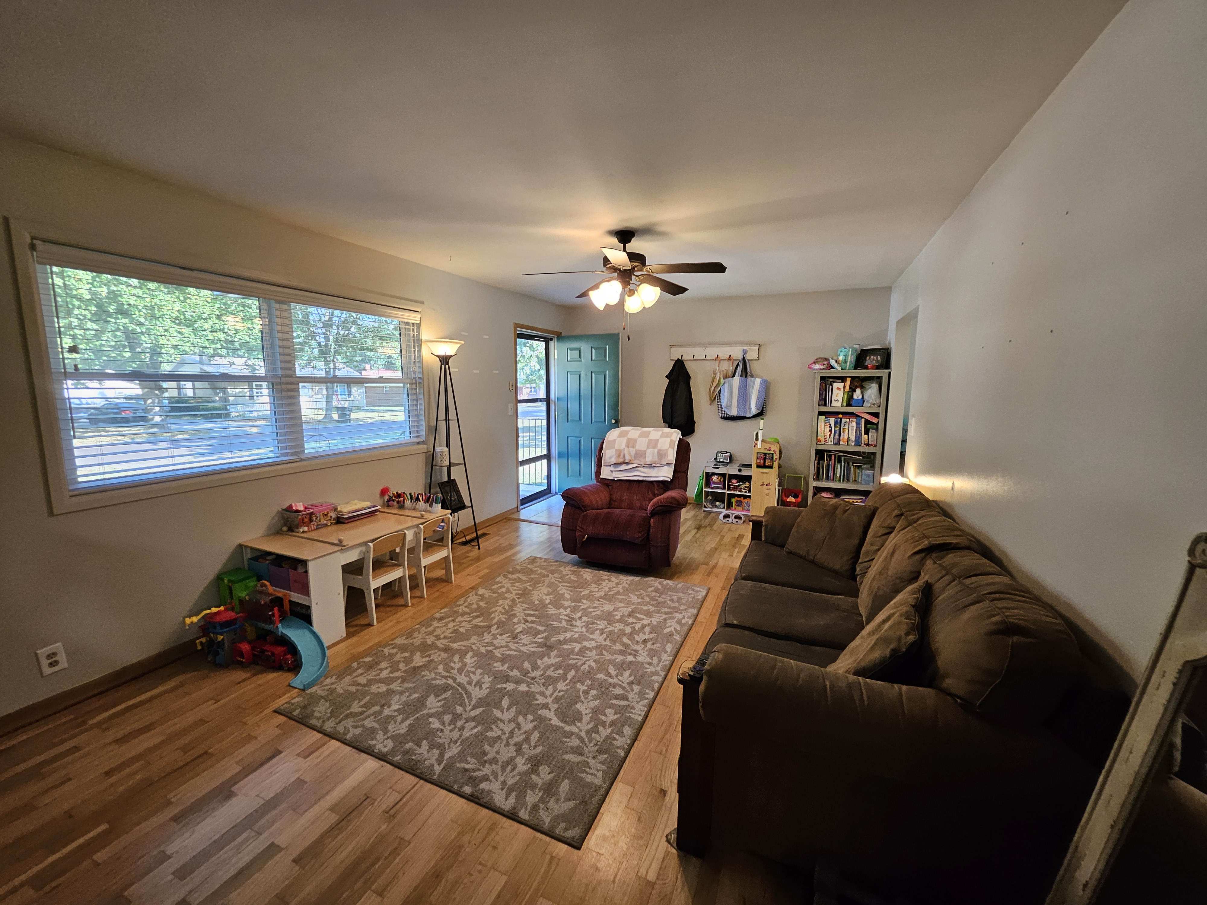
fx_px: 453
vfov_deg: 89.9
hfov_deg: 106.2
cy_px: 452
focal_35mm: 13
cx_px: 604
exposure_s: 1/60
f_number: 2.2
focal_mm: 1.74
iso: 160
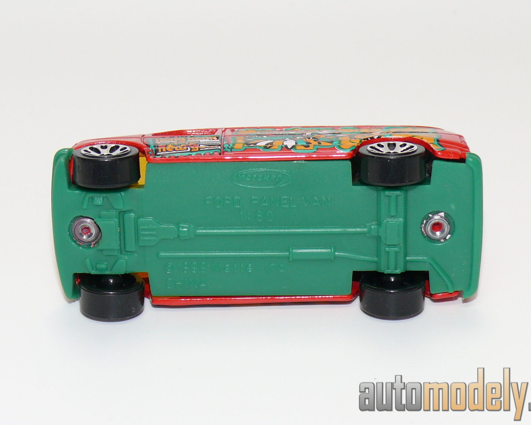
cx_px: 272
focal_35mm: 108
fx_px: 1697
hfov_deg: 17.8
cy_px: 198
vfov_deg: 14.3
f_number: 4
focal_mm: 13
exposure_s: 1/30
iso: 100
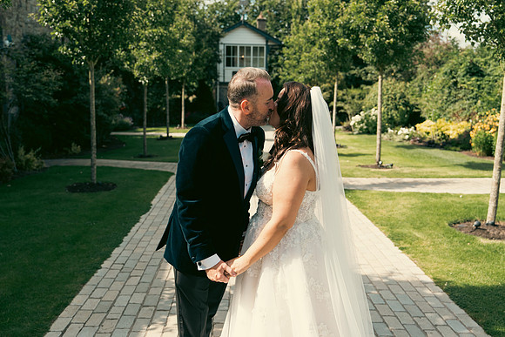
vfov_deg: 37.9
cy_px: 168
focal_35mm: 35
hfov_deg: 54.4
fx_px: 491
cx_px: 252
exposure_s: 1/640
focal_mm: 35
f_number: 3.5
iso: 125
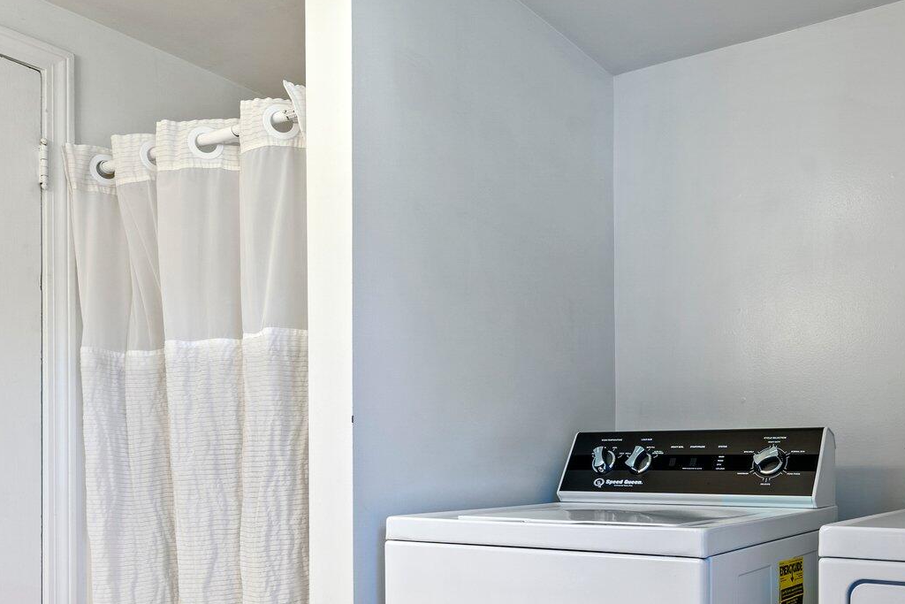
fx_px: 805
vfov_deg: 39.8
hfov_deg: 56.9
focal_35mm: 32
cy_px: 466
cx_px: 634
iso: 50
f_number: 9
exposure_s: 1.3
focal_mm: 16
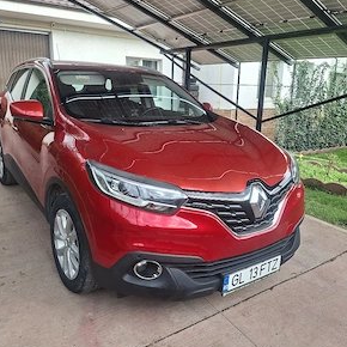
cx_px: 172
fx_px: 318
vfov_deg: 57.3
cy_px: 163
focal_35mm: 28
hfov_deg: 57.3
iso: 50
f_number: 1.8
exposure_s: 1/222
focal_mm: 5.54
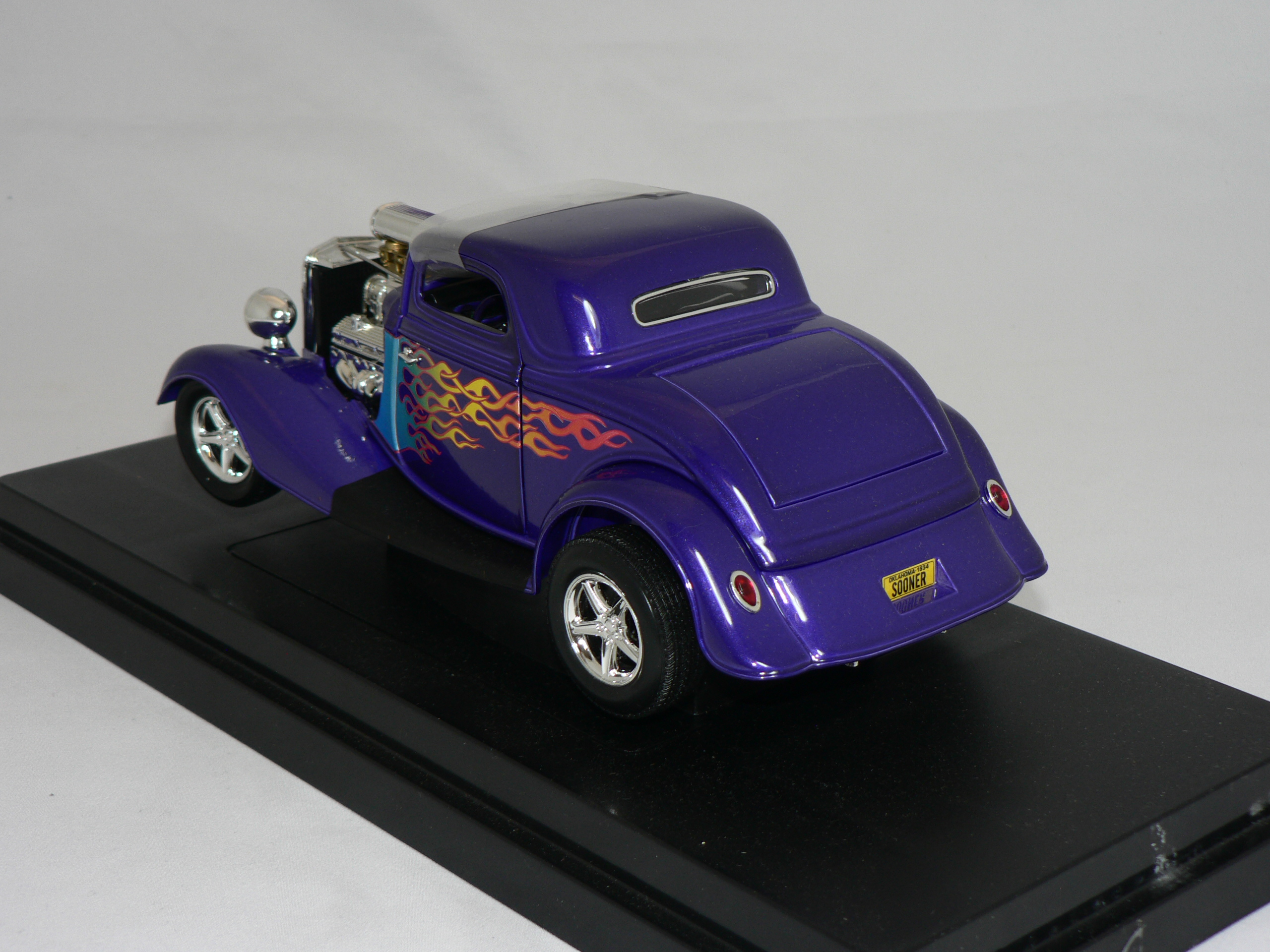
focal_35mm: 61
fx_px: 2238
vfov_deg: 24.0
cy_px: 476
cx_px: 635
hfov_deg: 31.7
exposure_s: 1/60
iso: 80
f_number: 3.2
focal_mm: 10.2
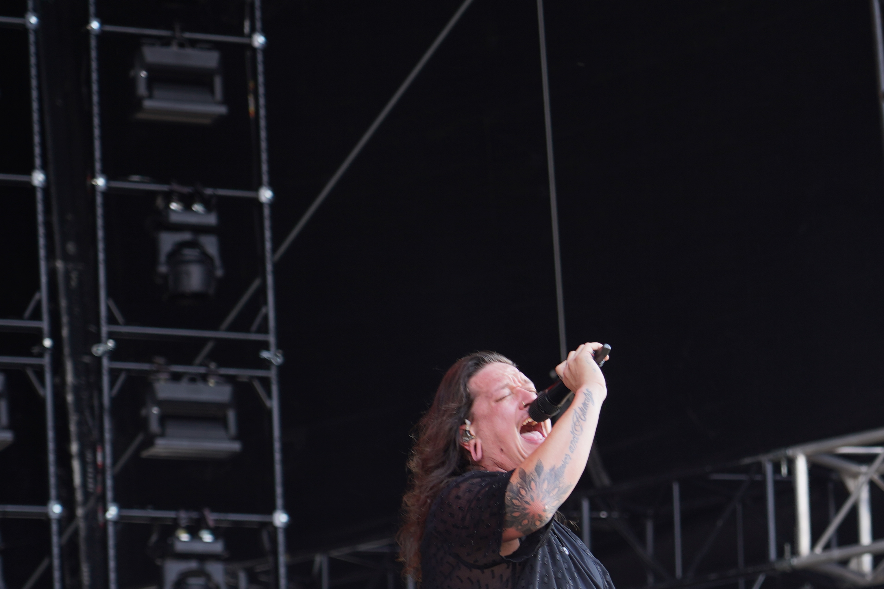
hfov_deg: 10.0
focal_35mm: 206
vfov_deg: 6.7
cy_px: 516
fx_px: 5058
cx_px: 649
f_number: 4.5
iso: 100
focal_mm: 105
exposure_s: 1/160
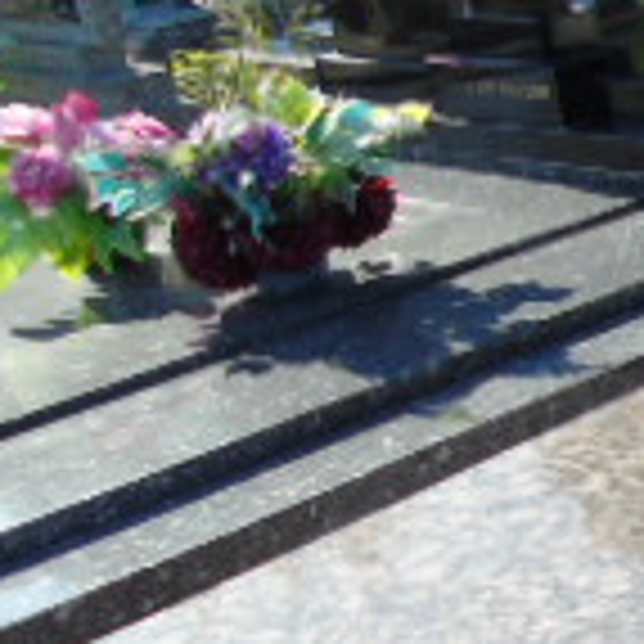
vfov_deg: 17.5
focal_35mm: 99
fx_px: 2084
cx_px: 1171
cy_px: 459
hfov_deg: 15.1
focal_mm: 4.4
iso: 80
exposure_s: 1/500
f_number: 3.4
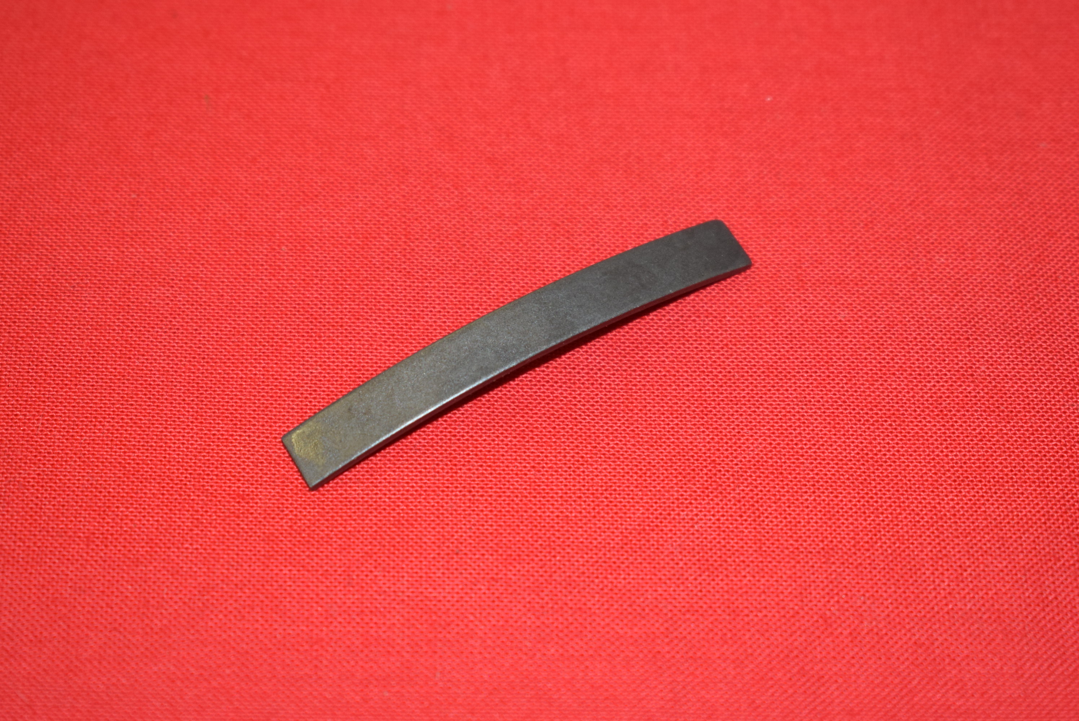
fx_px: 2475
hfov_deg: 24.6
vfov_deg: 16.6
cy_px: 360
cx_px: 540
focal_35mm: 82
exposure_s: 1/60
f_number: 5.6
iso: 800
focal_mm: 55
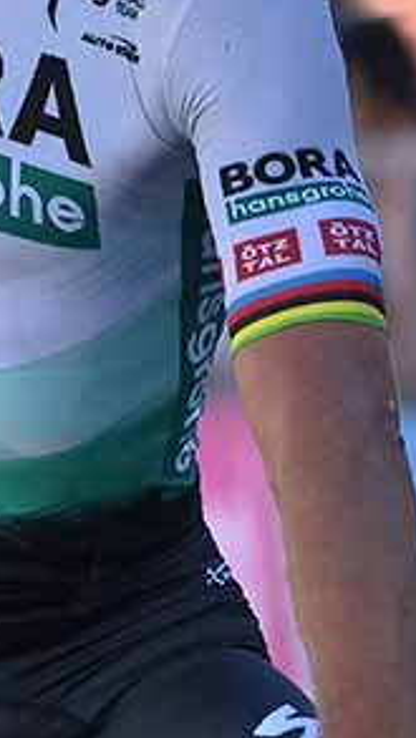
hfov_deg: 1.4
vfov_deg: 2.5
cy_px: 98
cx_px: -40
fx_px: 16791
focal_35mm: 857
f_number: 5
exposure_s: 1/2500
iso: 400
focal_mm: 200
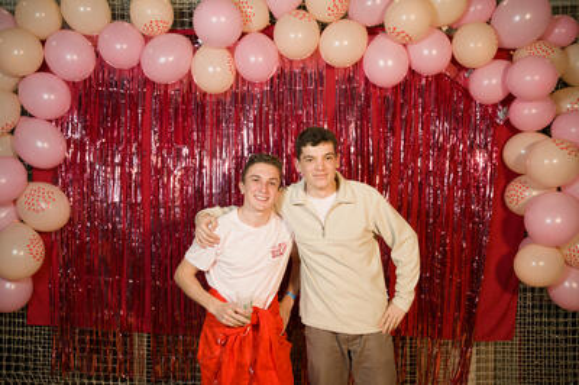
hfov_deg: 58.9
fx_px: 513
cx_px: 290
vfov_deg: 41.2
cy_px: 192
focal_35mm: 32
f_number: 4.5
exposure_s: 1/160
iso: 4000
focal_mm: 31.9
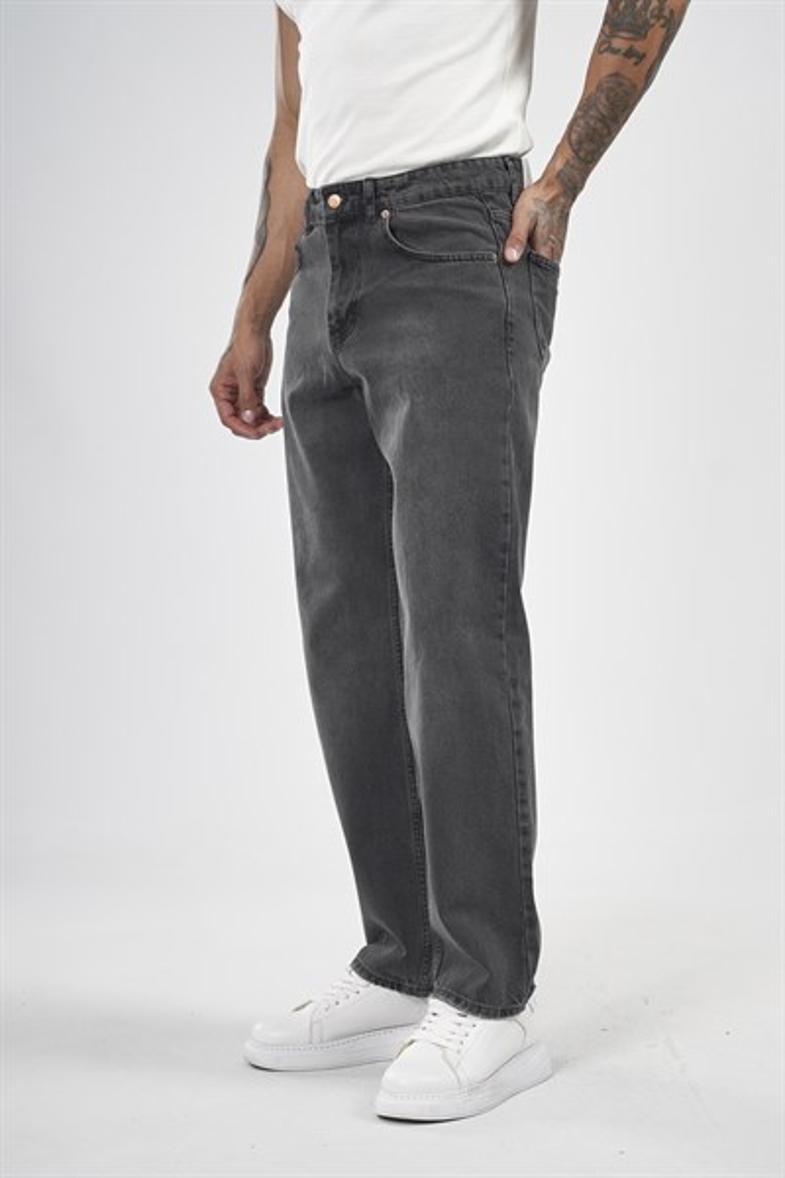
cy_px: 589
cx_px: 392
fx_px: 2453
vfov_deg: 27.0
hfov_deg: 18.2
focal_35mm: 75
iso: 100
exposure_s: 1/160
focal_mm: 50
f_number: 6.3
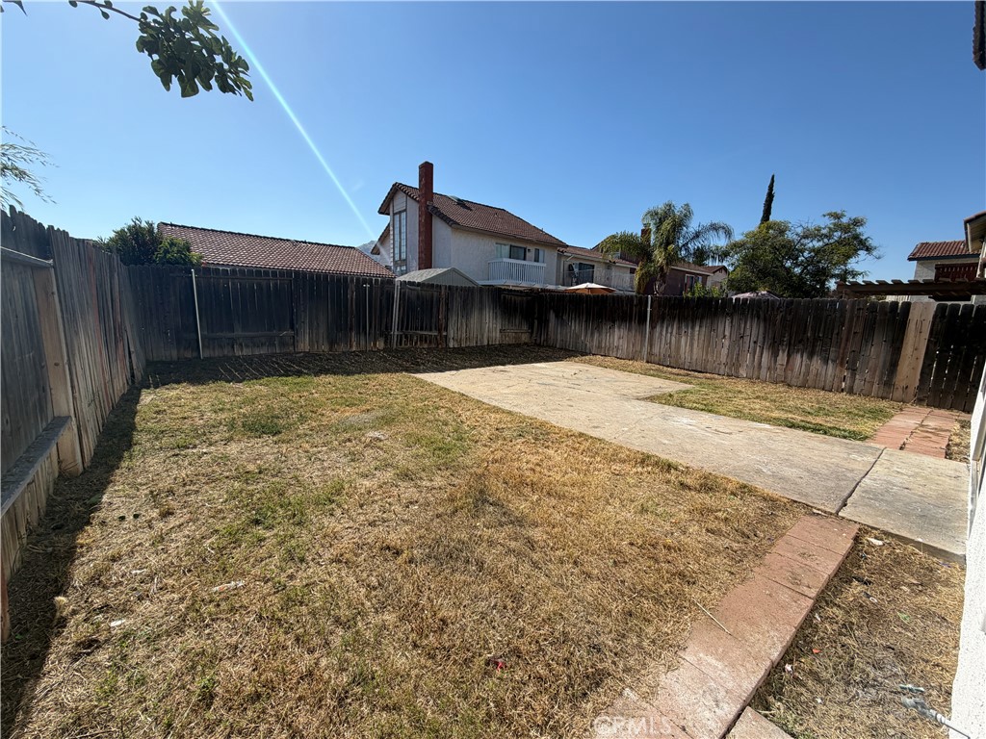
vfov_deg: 85.7
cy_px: 370
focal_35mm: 14
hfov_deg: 102.1
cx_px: 493
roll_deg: -2.9
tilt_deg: -8.5
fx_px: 399
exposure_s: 1/853
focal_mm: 2.22
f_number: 2.2
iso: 20
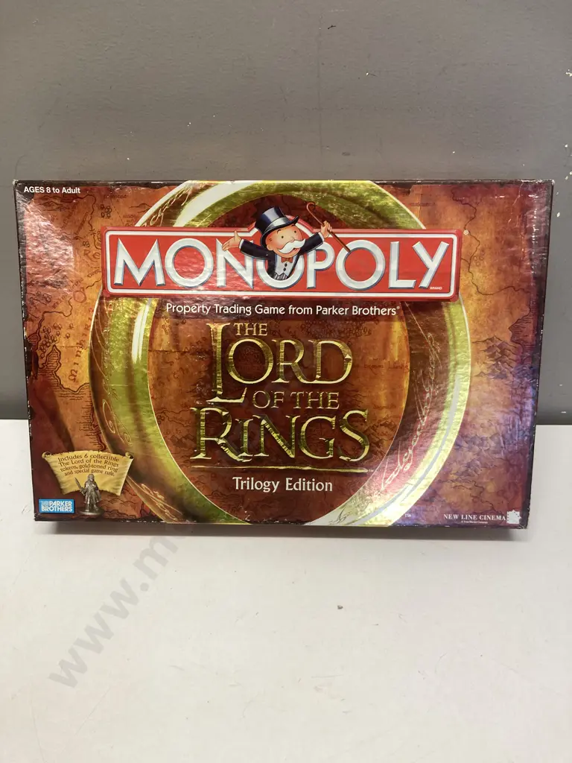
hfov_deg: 49.7
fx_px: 617
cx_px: 286
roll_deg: +0.9
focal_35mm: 28
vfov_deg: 63.4
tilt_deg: -35.6
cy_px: 382
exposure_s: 1/50
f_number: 1.8
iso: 64
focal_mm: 3.99
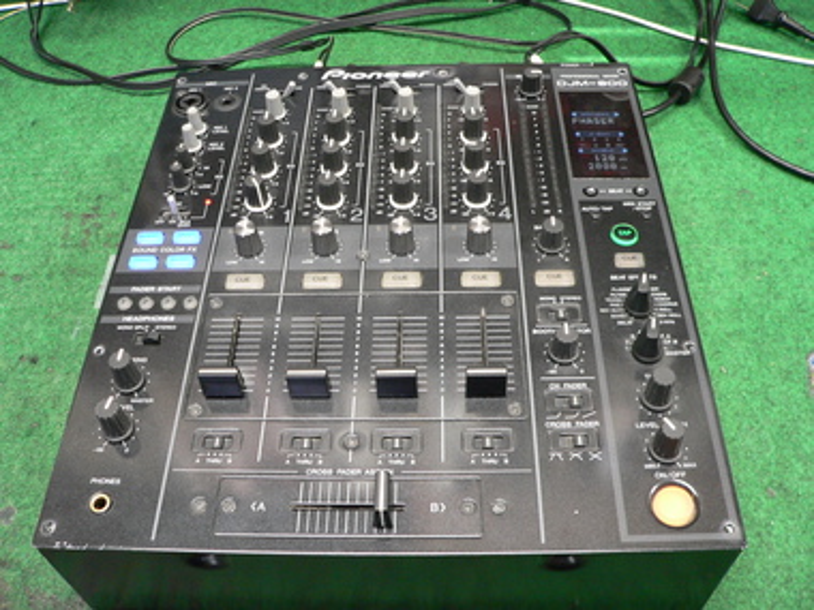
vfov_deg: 39.7
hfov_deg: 51.4
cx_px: 407
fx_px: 847
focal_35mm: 36
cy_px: 305
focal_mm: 6
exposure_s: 1/8
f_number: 2.8
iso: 200
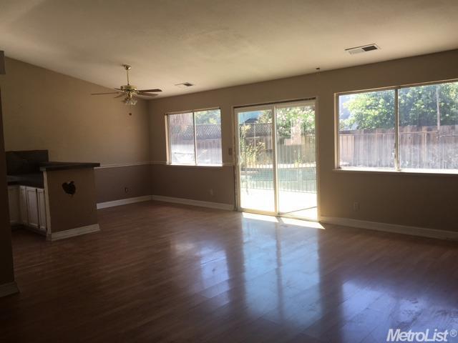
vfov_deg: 48.2
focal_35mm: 29
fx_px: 384
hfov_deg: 61.7
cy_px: 172
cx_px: 229
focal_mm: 4.15
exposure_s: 1/120
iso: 25
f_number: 2.2
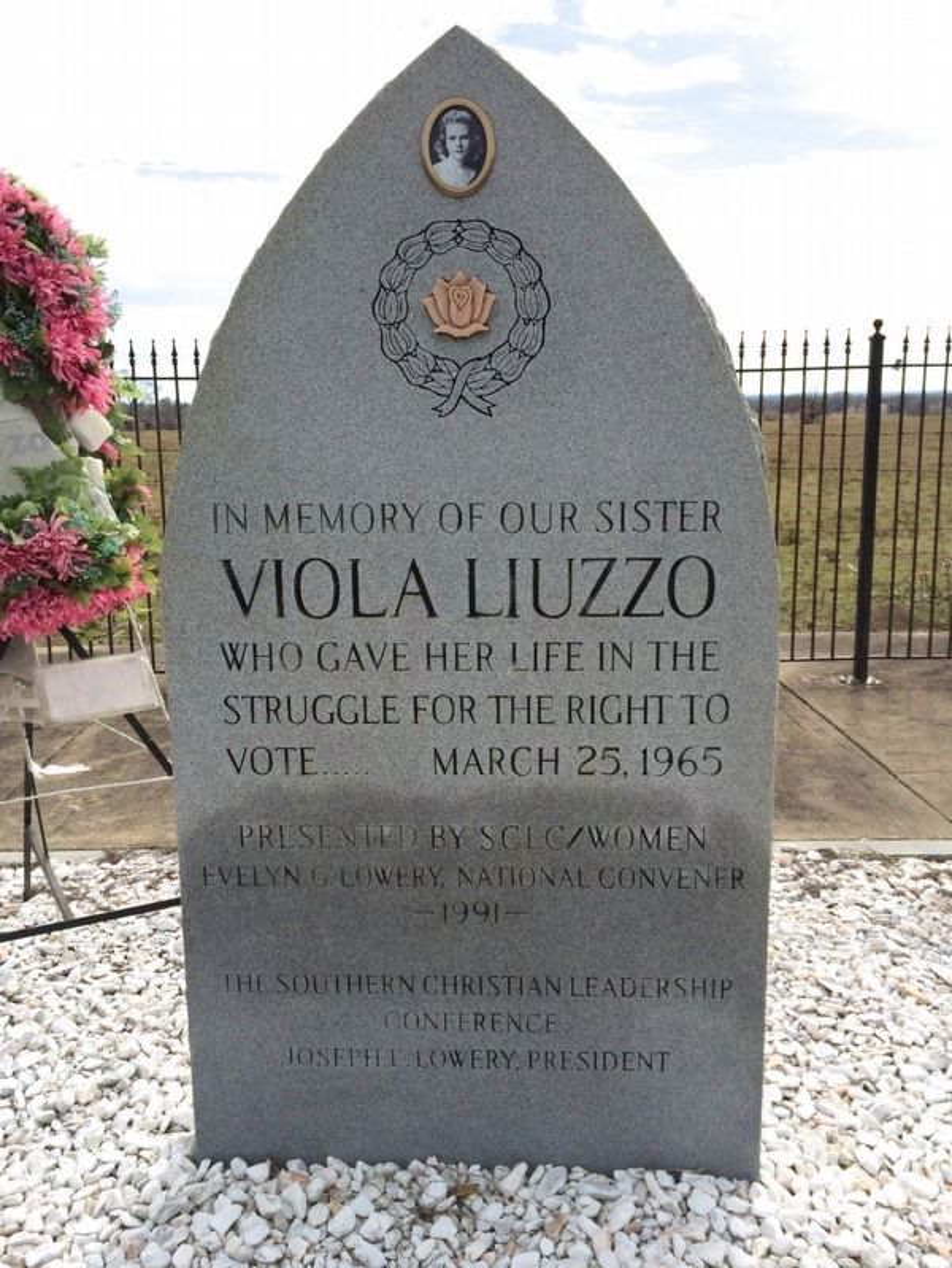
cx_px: 476
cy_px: 634
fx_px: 1099
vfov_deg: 59.9
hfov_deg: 46.8
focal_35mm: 30
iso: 40
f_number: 2.2
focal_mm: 4.12
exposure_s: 1/3731
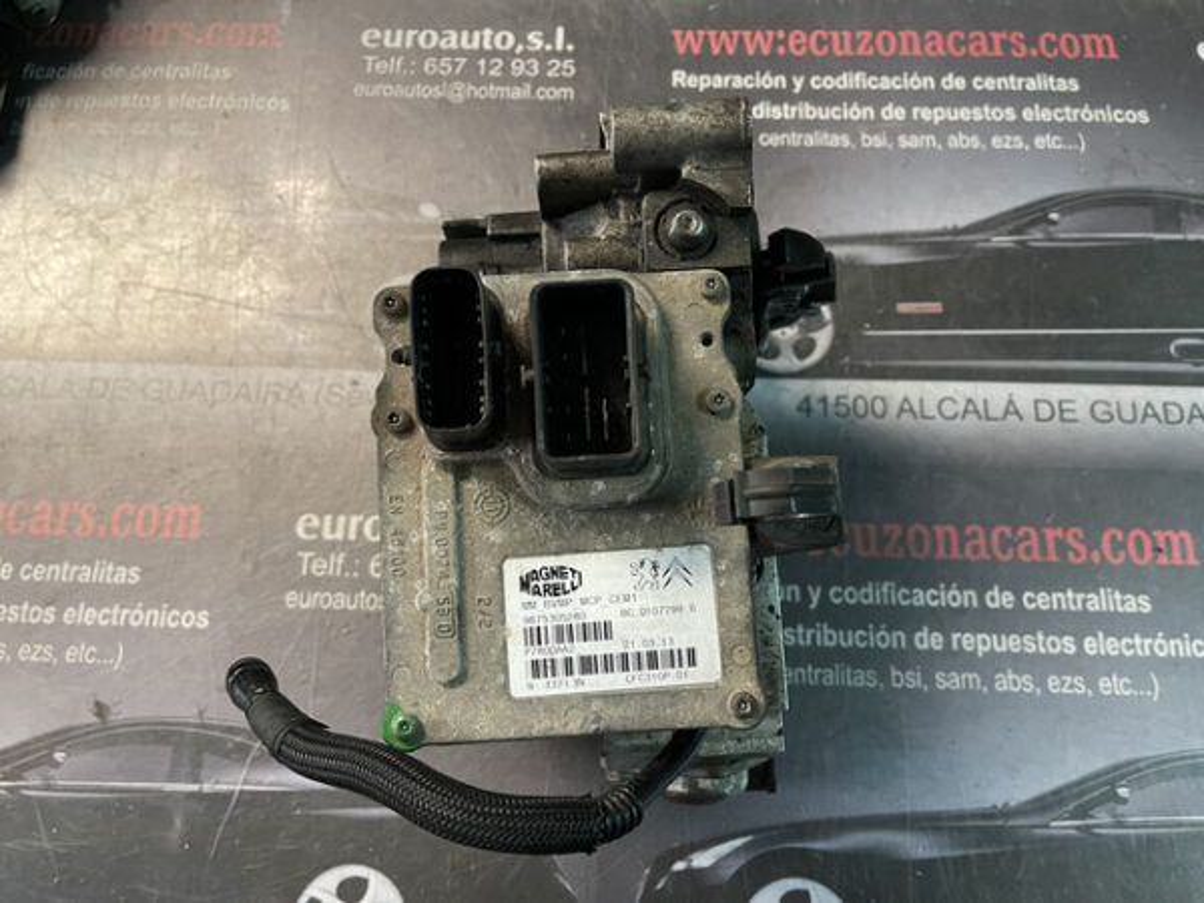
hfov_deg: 67.3
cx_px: 602
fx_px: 904
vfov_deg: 53.1
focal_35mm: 26
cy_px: 452
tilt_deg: -73.4
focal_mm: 5.1
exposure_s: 1/33
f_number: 1.6
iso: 400
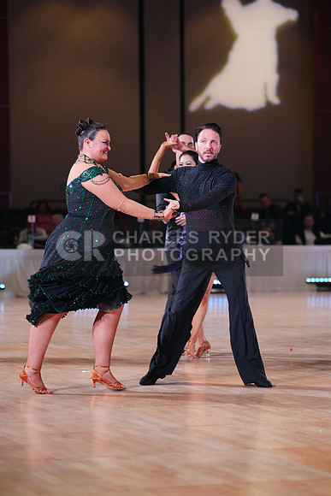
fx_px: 1709
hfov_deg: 11.1
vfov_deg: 16.5
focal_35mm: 124
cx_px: 166
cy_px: 248
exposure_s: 1/400
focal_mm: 124
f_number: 2.8
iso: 2000
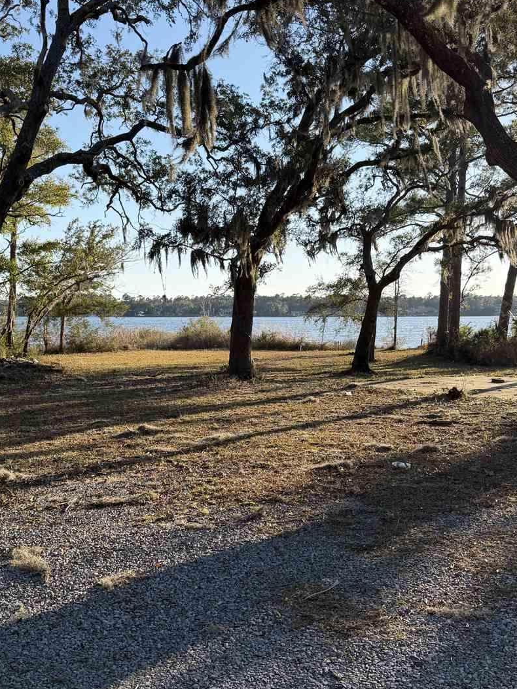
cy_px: 358
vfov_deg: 52.6
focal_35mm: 35
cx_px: 260
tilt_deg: -3.3
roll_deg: -1.3
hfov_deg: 40.7
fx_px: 697
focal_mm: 6.76
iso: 100
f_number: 1.78
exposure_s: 1/2445
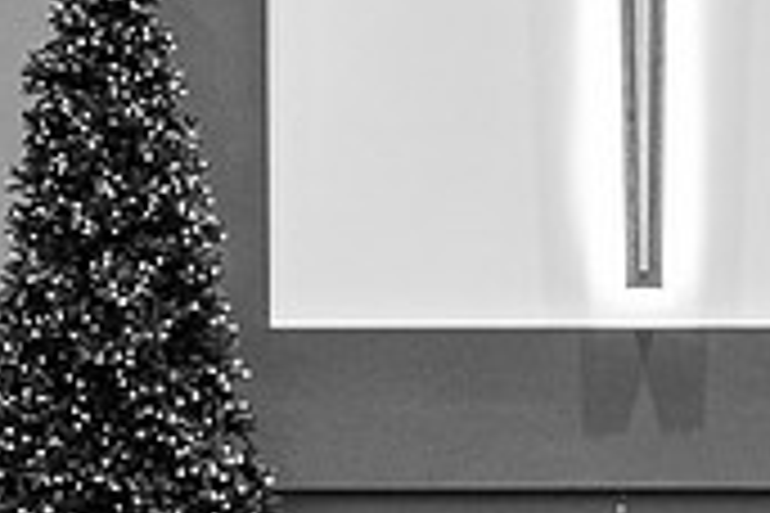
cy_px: 740
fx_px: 5176
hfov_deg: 8.5
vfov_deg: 5.6
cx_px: 635
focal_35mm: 242
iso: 2000
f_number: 2.8
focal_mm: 70
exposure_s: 1/250
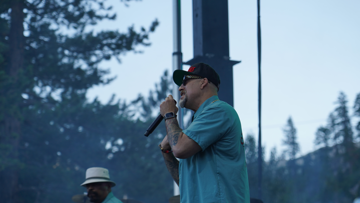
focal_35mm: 127
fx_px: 1212
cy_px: 97
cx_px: 199
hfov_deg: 16.9
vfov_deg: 9.5
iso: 100
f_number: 4.5
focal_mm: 105
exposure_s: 1/160
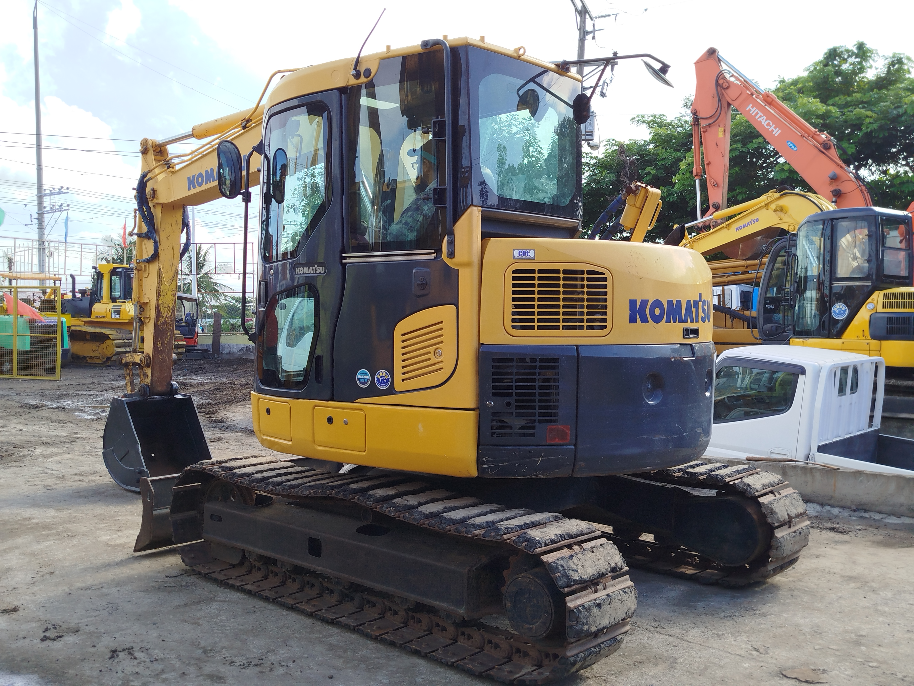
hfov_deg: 55.4
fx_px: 871
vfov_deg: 42.9
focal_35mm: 33
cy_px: 343
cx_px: 457
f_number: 1.7
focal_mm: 5.31
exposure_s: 1/487
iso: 50
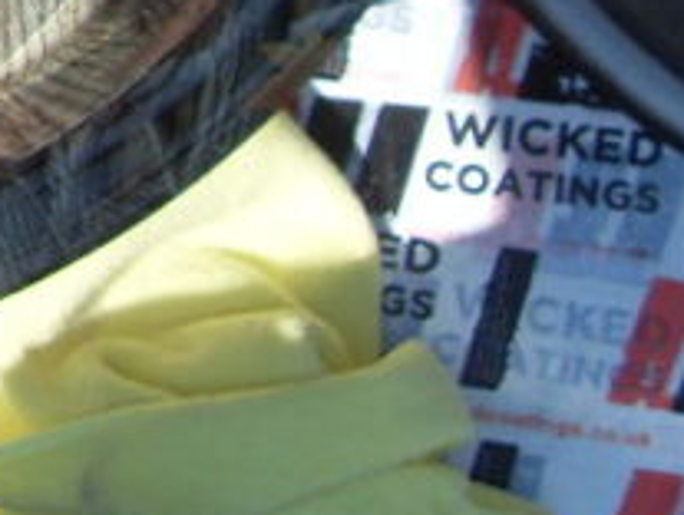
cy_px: -426
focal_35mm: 135
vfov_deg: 10.4
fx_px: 2672
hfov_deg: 13.7
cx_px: -367
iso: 80
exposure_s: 1/180
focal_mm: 6.3
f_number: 7
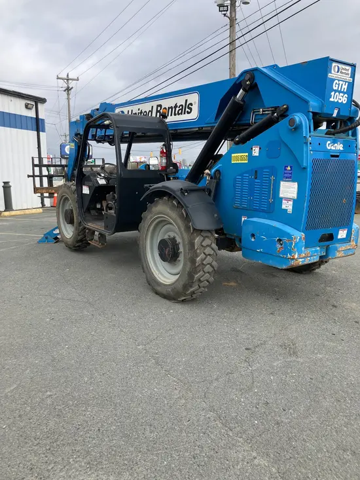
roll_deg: +0.7
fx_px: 388
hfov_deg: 49.8
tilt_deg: -8.7
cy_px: 240
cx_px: 180
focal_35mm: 28
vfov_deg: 63.4
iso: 32
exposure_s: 1/676
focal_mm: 3.99
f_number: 1.8
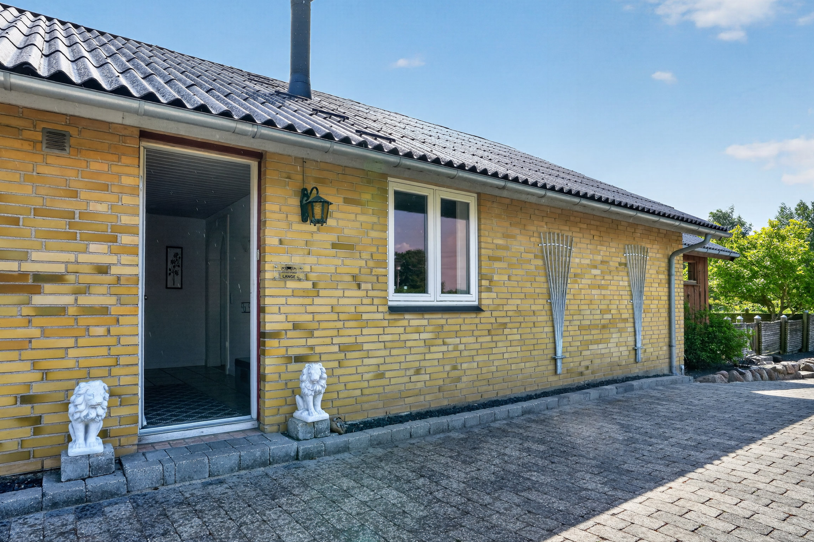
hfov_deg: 83.7
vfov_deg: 61.9
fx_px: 452
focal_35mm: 20
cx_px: 366
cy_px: 284
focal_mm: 18
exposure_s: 1/320
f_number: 8
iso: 400
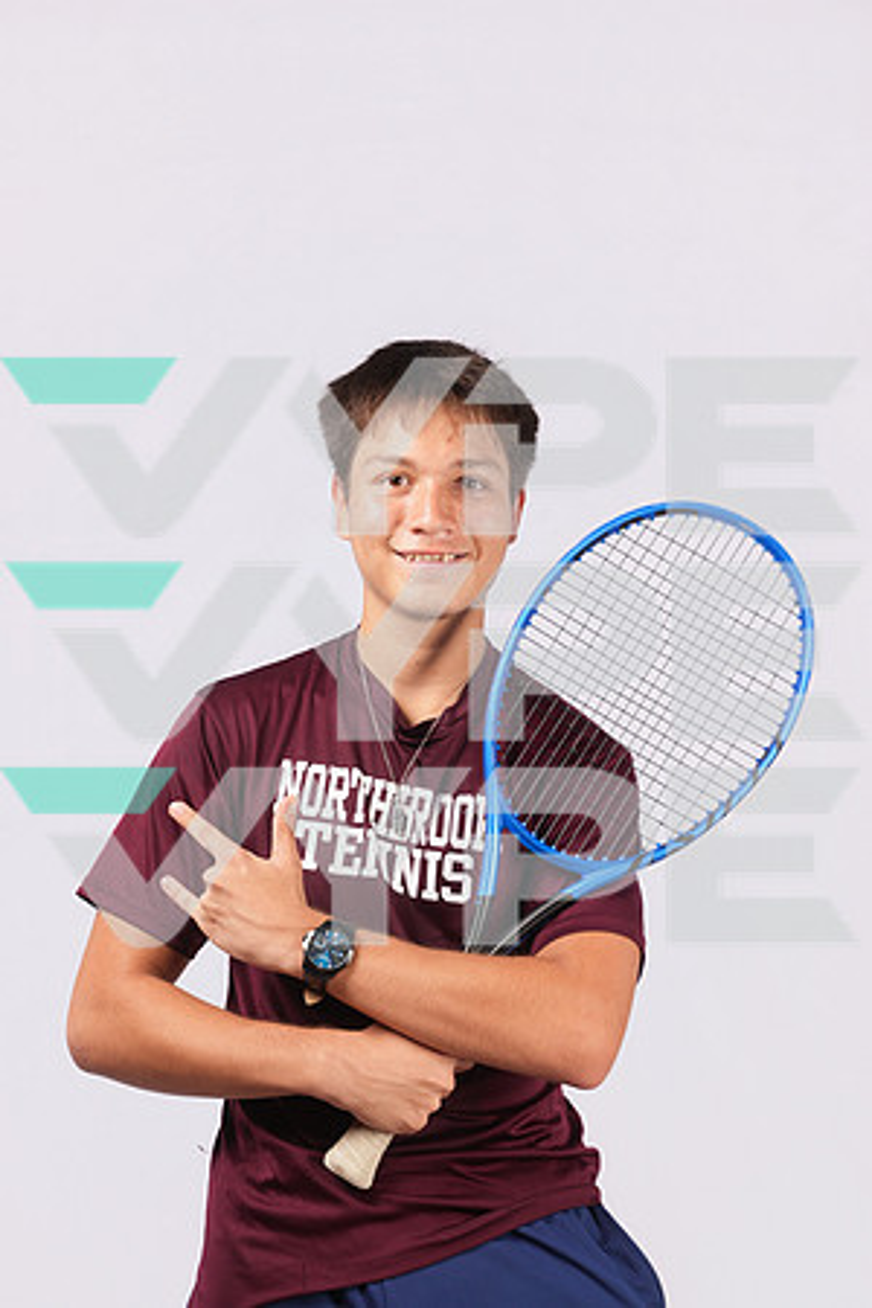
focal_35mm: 56
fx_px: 2035
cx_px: 436
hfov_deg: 24.2
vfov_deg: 35.6
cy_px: 654
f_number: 5.6
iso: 160
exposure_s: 1/125
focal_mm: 56
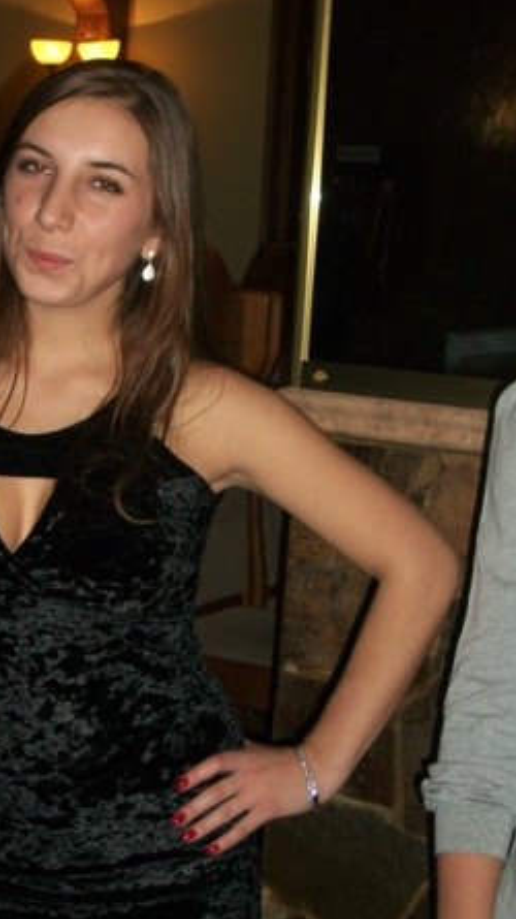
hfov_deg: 14.3
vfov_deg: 25.3
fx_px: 2045
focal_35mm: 84
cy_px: 498
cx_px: 130
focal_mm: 11
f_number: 4.1
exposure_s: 1/80
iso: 160
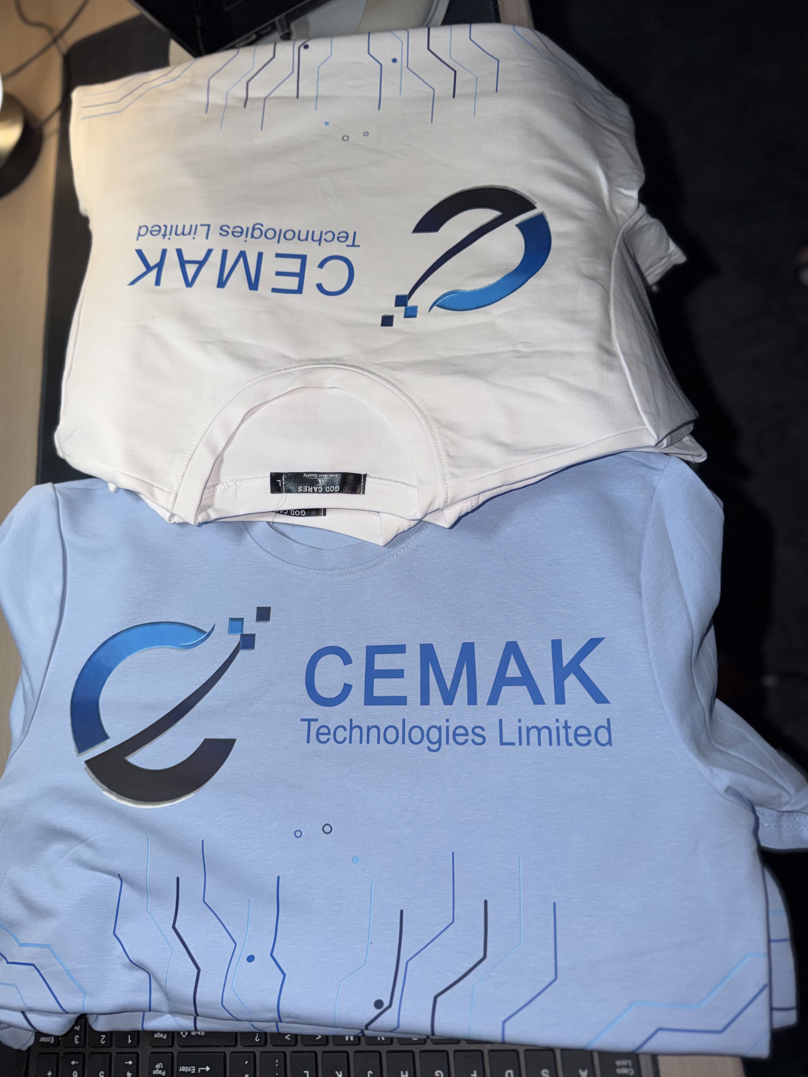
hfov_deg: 53.0
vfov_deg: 67.3
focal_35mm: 26
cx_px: 381
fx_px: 809
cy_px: 515
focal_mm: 6.76
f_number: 1.78
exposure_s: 1/57
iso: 64
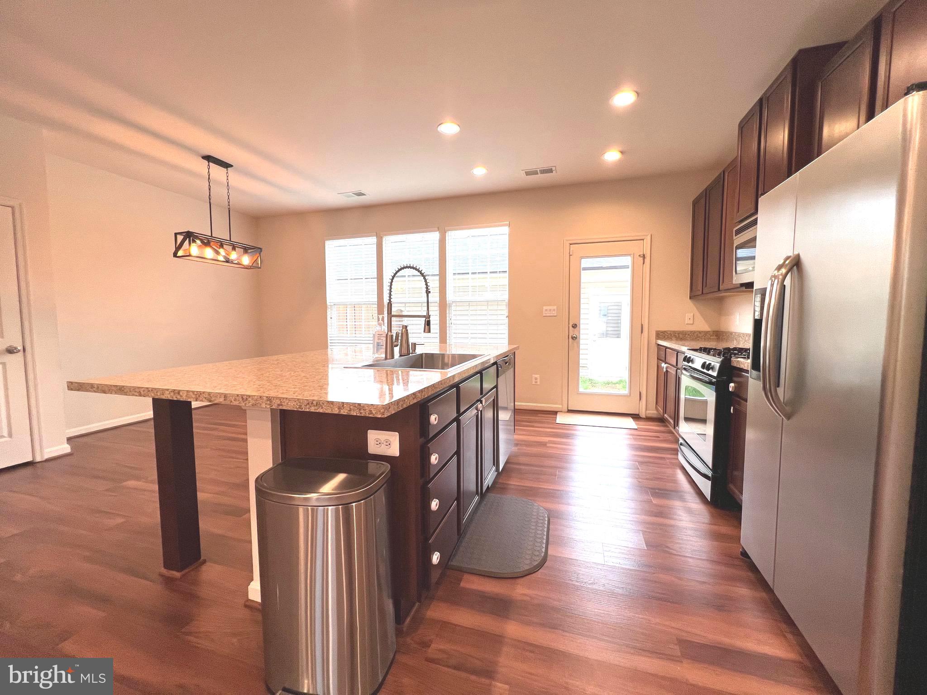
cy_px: 348
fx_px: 348
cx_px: 464
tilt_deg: -4.0
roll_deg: -0.1
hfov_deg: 106.2
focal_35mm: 13
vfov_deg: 89.9
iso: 100
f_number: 1.8
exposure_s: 1/120
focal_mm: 1.57
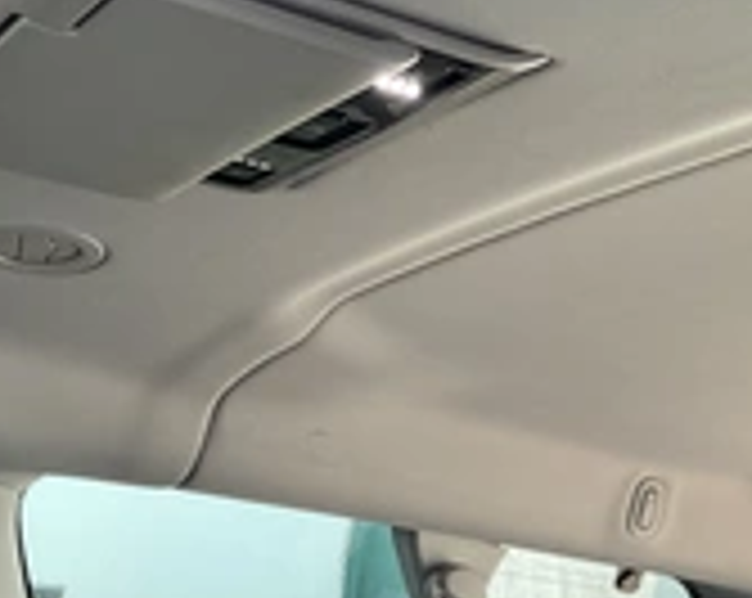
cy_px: 153
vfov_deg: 22.2
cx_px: 261
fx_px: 1511
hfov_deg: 27.8
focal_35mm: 68
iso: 80
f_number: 1.8
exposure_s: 1/60
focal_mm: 3
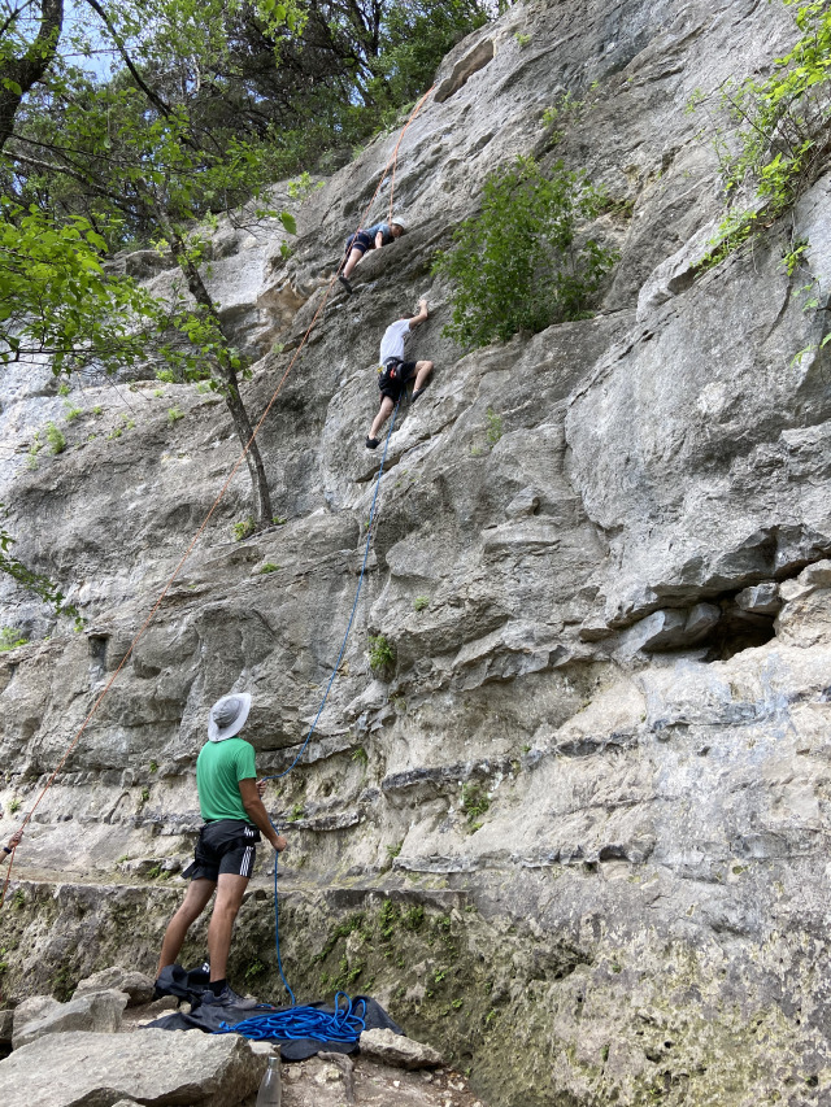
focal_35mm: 26
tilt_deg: +28.3
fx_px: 832
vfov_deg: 67.3
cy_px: 554
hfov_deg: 53.1
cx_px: 416
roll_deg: -3.1
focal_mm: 4.25
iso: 32
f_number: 1.8
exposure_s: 1/382
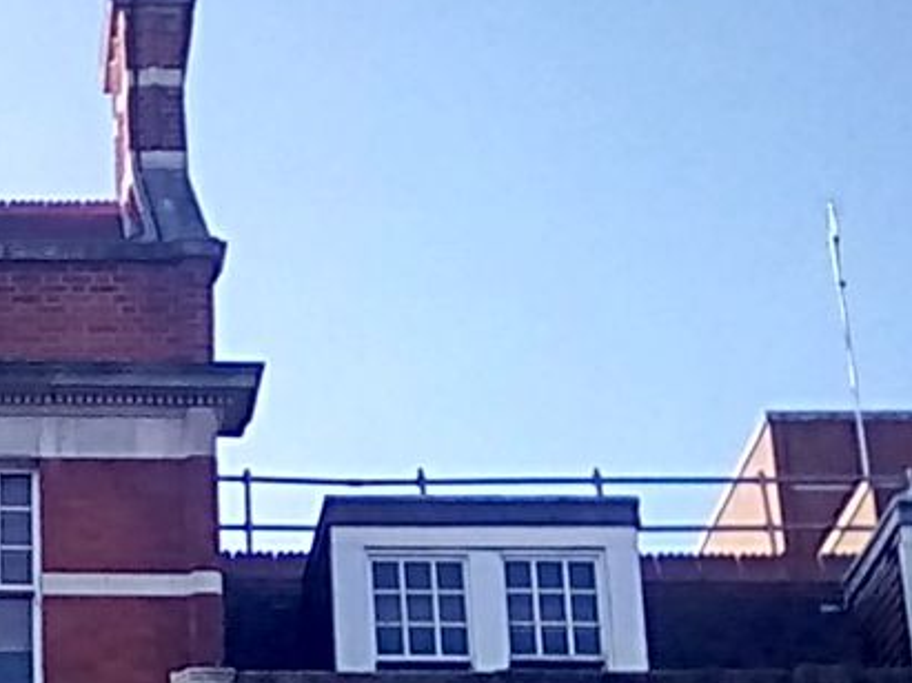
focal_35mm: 114
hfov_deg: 16.7
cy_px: 441
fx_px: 3003
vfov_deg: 13.0
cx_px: -133
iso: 62
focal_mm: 3.1
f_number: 2.8
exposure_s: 1/173
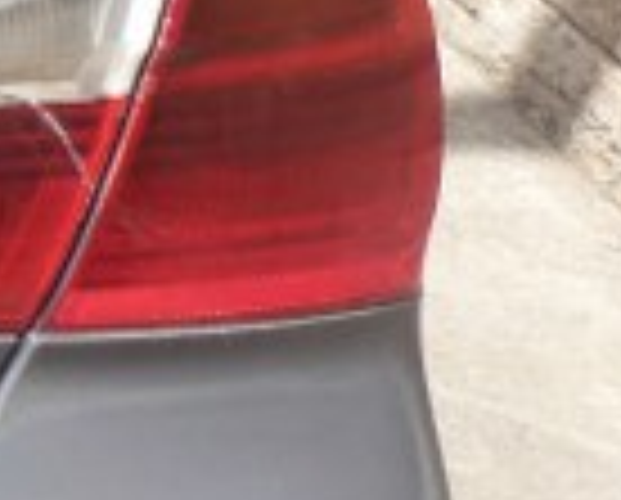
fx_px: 2597
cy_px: 77
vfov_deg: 10.9
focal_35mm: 141
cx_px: -972
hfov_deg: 11.0
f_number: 4
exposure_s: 1/160
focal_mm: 4.5
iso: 125
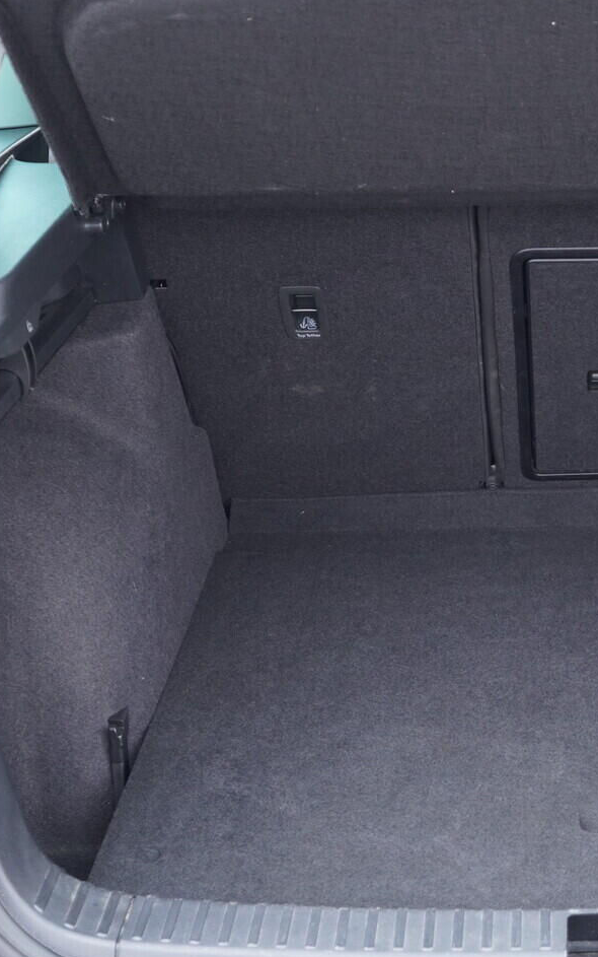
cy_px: 484
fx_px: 1459
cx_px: 604
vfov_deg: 36.3
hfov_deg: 22.3
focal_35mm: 56
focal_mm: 24
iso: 1000
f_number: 2.8
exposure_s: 1/40
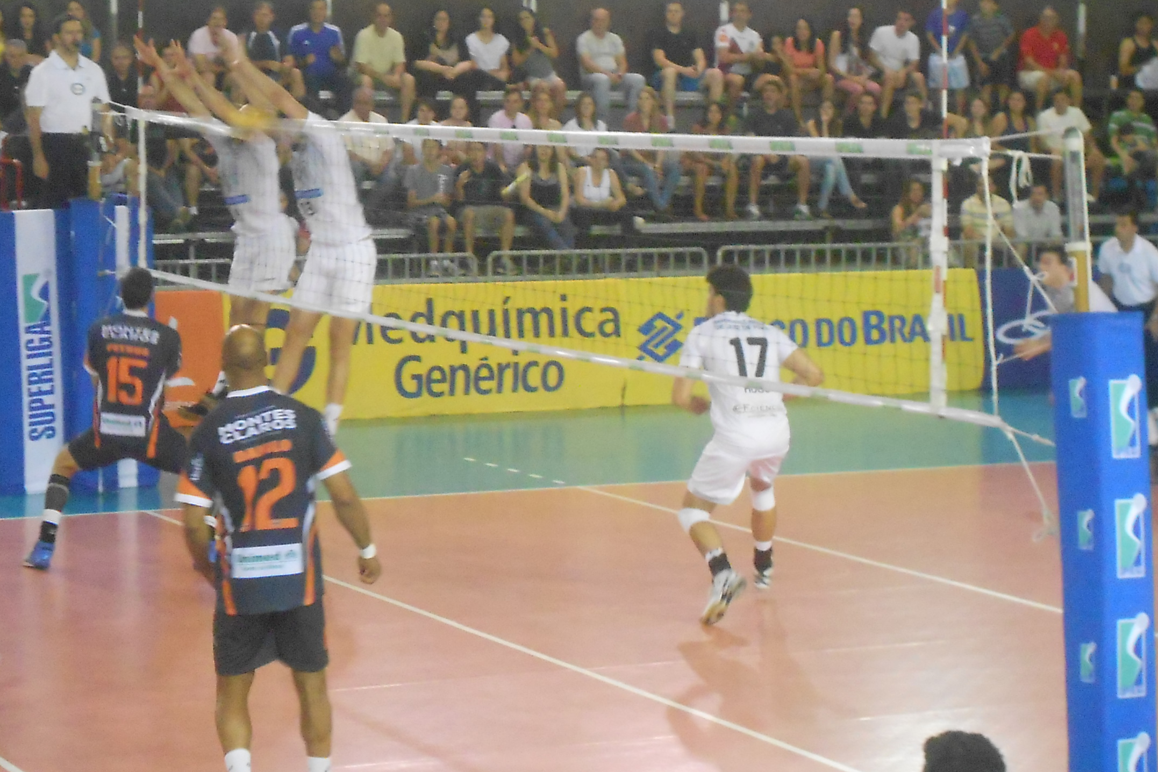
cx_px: 478
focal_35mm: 104
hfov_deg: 19.6
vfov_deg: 13.2
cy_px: 343
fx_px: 3345
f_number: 5.3
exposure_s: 1/50
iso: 800
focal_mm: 11.8
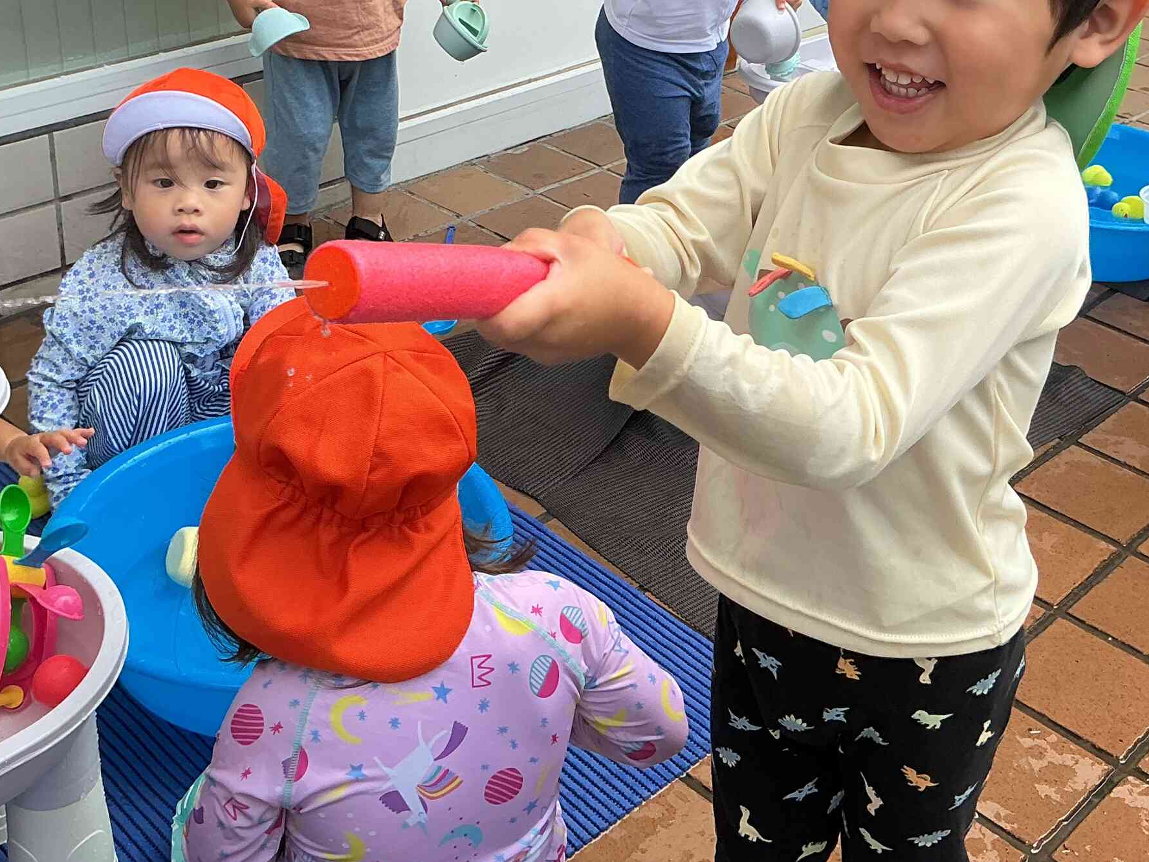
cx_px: 602
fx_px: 1626
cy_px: 221
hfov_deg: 38.9
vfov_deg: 29.2
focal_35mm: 49
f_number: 1.8
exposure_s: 1/749
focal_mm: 3
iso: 25
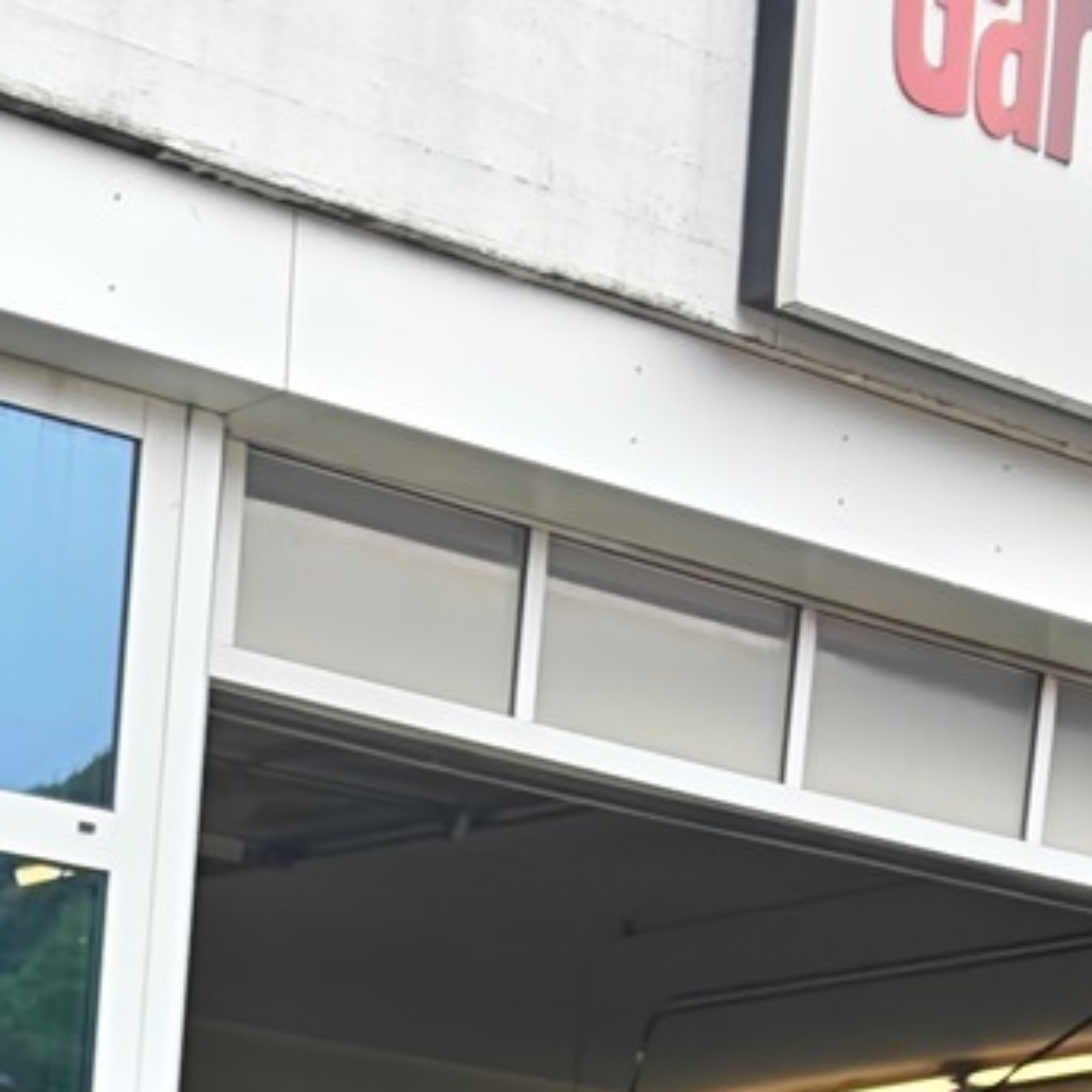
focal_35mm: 119
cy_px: 2965
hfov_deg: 12.4
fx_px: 4247
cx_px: -1267
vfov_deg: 11.1
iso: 50
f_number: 1.67
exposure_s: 1/1594
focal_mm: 8.71
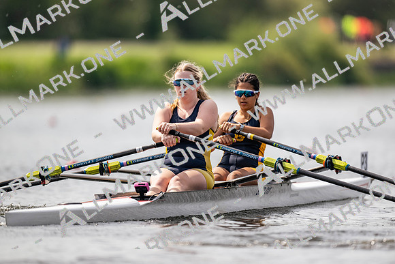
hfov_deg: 3.4
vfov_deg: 2.3
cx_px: 198
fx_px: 6585
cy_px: 132
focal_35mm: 600
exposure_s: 1/2500
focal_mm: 600
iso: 250
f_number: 4
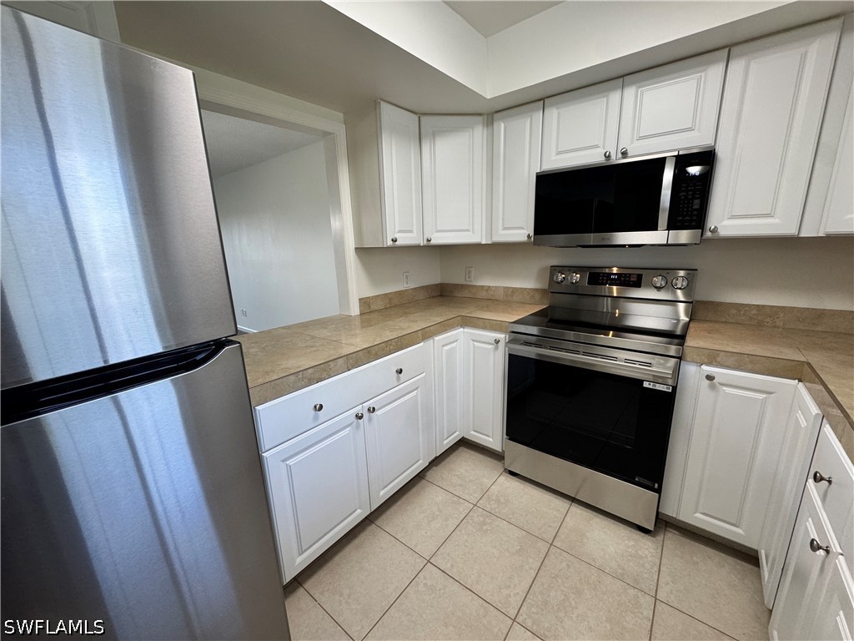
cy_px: 320
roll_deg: +1.1
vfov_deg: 85.7
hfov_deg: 102.1
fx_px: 345
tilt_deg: -13.2
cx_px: 427
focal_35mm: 14
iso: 160
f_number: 2.2
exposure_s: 1/120
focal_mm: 2.22
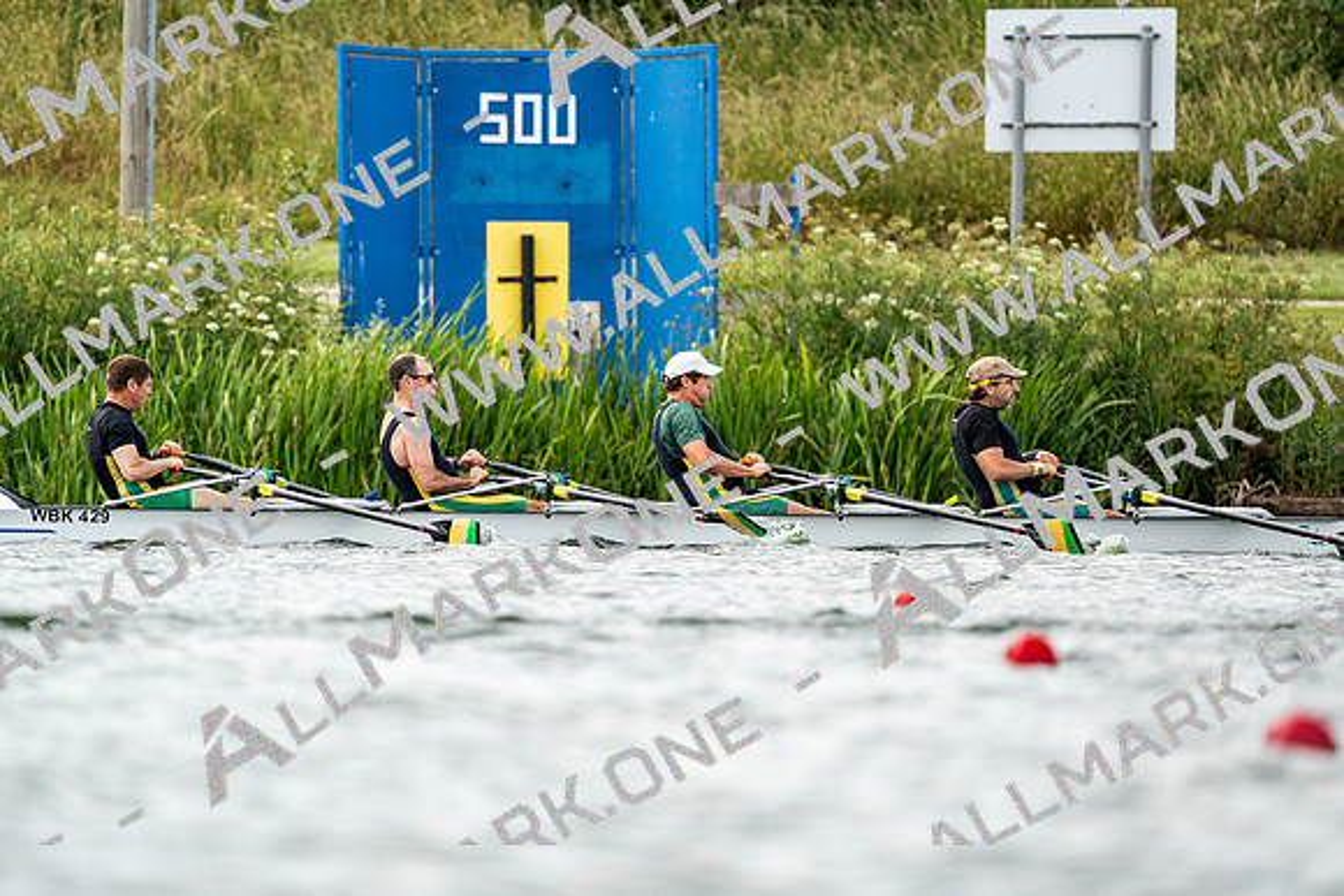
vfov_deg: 2.3
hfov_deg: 3.4
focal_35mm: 600
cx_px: 672
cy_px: 448
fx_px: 22404
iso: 640
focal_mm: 600
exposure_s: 1/2000
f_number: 6.3
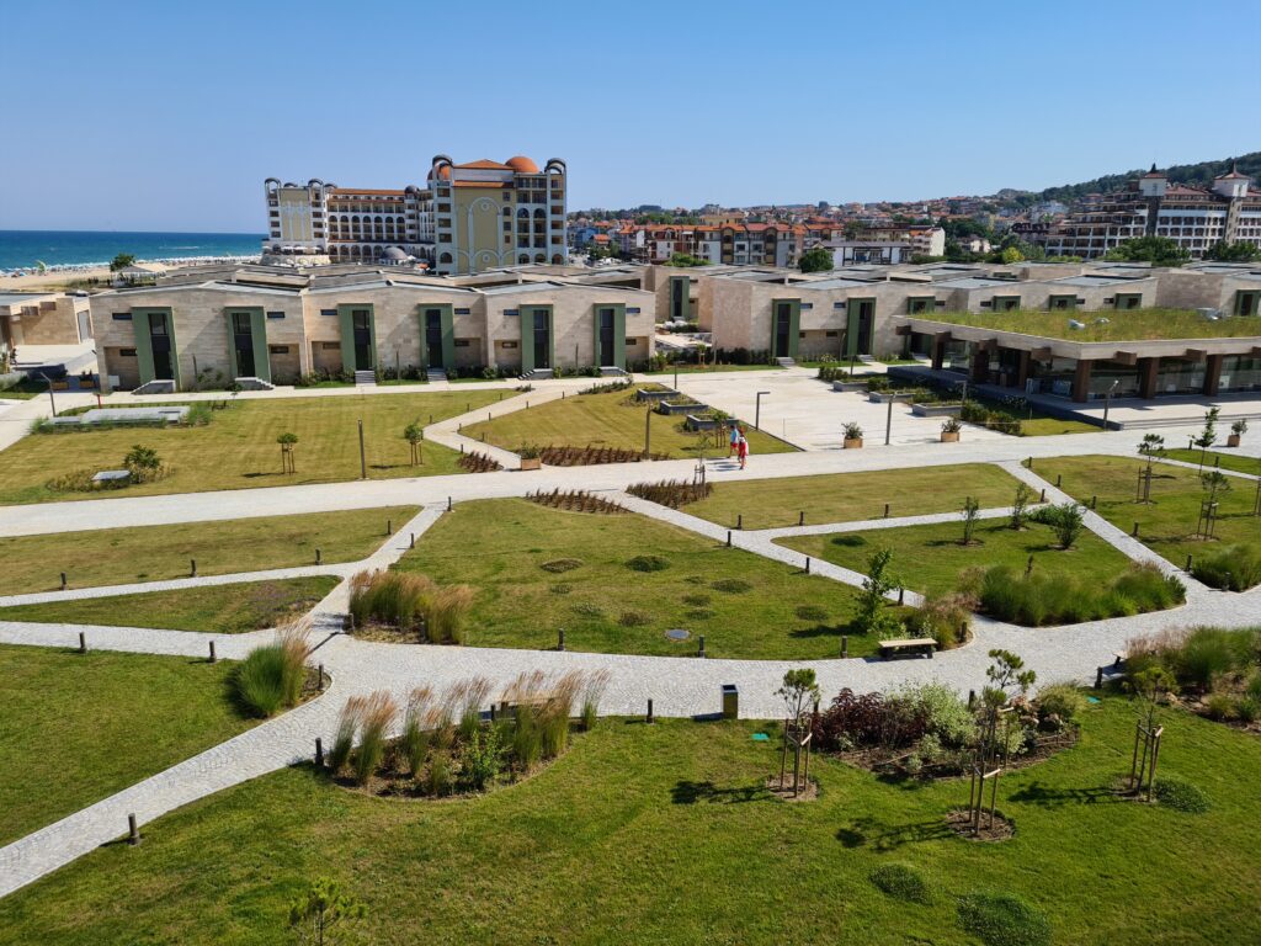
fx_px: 947
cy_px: 473
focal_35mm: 26
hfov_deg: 67.3
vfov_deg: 53.1
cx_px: 630
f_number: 1.8
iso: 50
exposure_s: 1/3360
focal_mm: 5.4
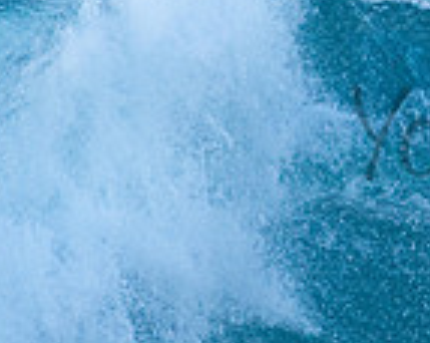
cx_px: 662
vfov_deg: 0.5
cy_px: 107
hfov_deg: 0.7
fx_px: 36399
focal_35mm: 2864
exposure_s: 1/1600
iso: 1000
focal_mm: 500
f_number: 5.6
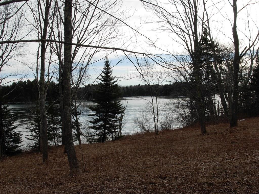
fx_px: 284
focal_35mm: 38
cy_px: 97
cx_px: 130
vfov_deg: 37.7
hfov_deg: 49.0
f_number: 4.9
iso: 79
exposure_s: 1/609
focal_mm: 6.3
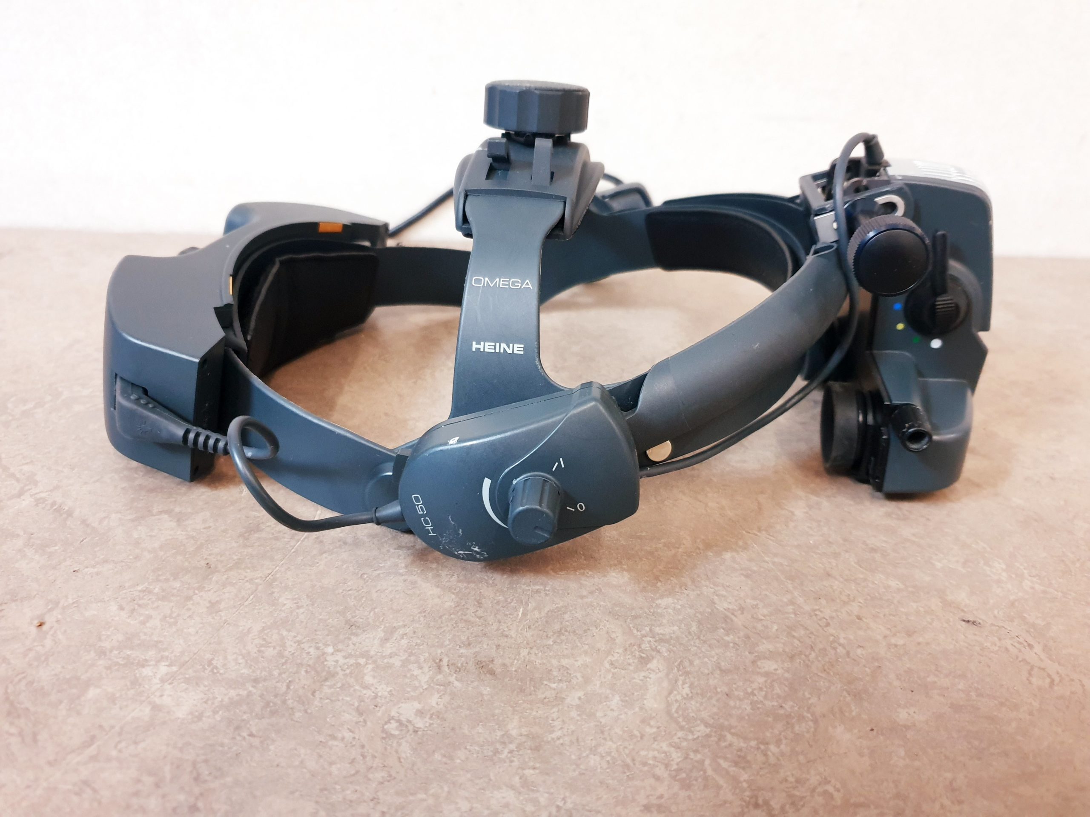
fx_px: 819
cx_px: 545
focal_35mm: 26
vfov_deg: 53.1
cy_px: 408
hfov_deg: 67.3
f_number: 1.5
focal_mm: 4.3
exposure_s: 1/50
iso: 400
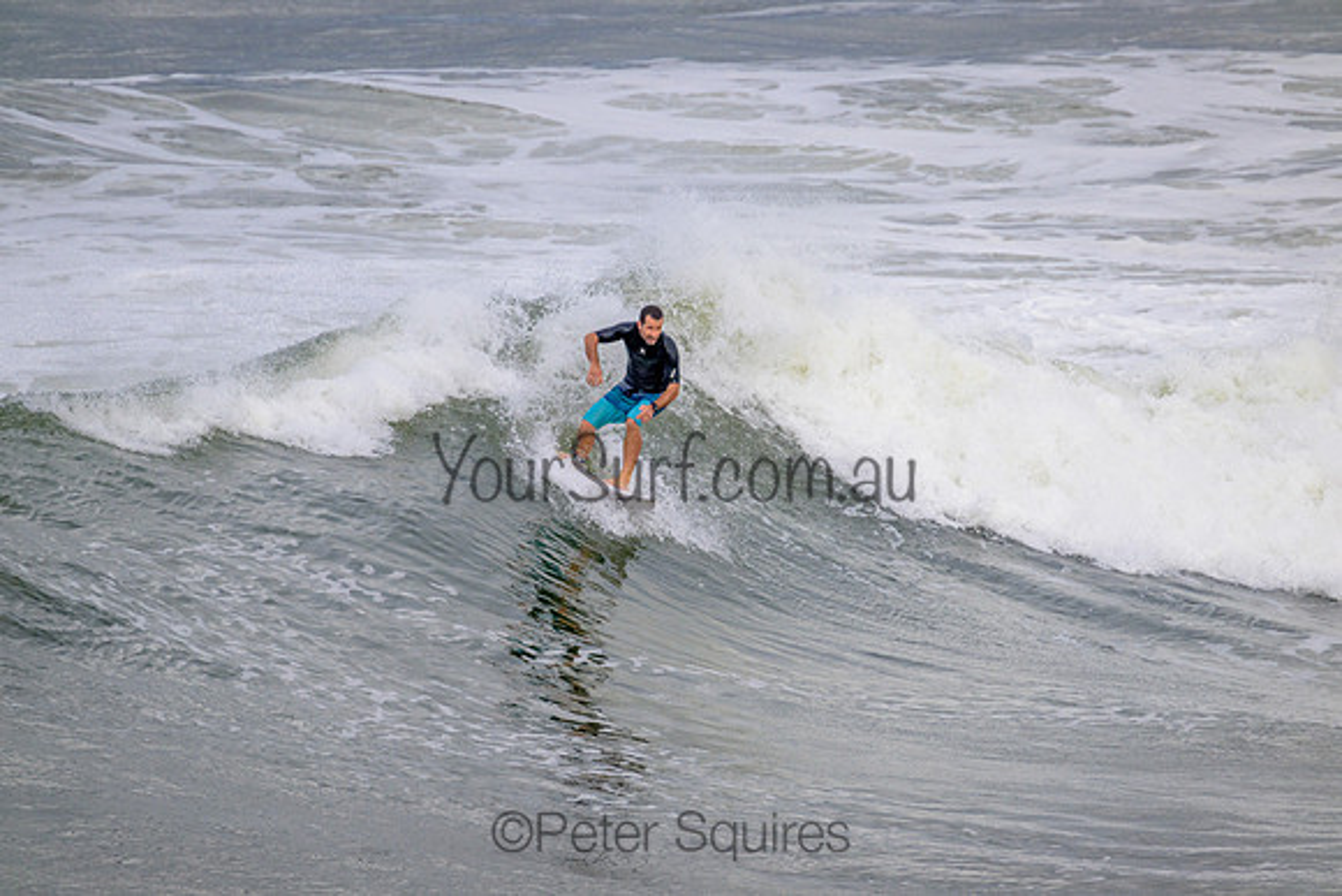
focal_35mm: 800
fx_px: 29828
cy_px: 448
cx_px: 671
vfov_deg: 1.7
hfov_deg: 2.6
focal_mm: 800
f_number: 11
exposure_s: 1/2000
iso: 640
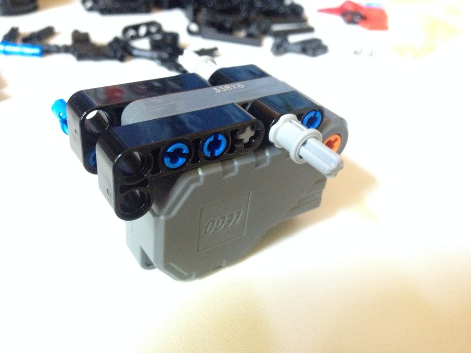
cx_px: 236
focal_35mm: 35
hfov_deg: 52.6
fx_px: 476
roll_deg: -5.3
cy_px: 176
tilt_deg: -33.9
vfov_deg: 40.7
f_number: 2.4
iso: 500
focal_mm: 4.28
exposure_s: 1/15
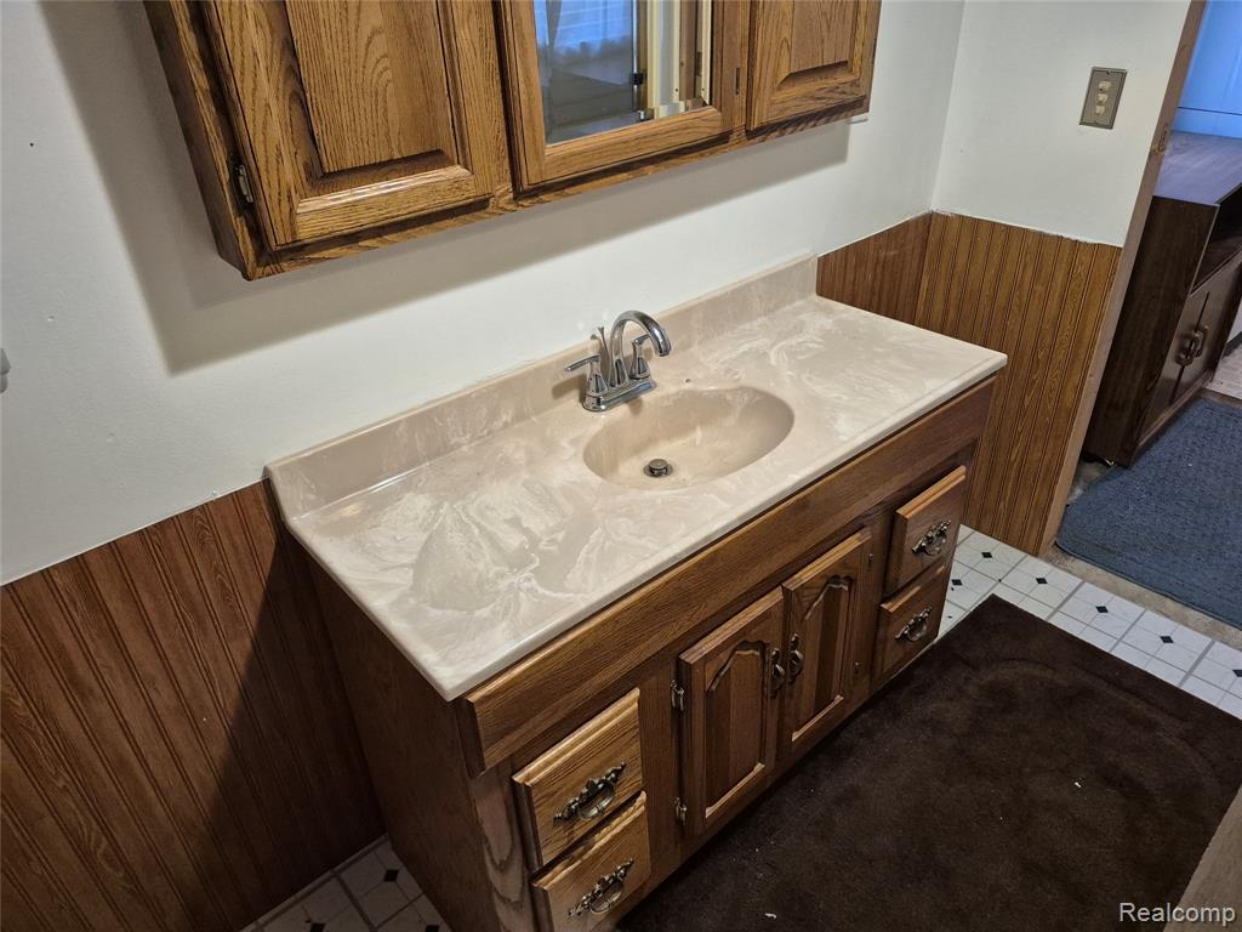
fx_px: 825
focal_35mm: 23
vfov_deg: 58.9
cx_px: 621
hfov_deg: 73.9
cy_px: 466
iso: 1000
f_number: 1.8
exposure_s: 1/120
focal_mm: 5.4
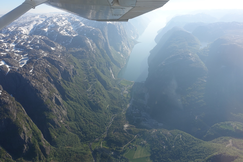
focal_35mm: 24
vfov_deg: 53.1
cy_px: 81
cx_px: 122
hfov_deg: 73.8
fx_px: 162
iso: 125
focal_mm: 8.8
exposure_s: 1/400
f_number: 5.6
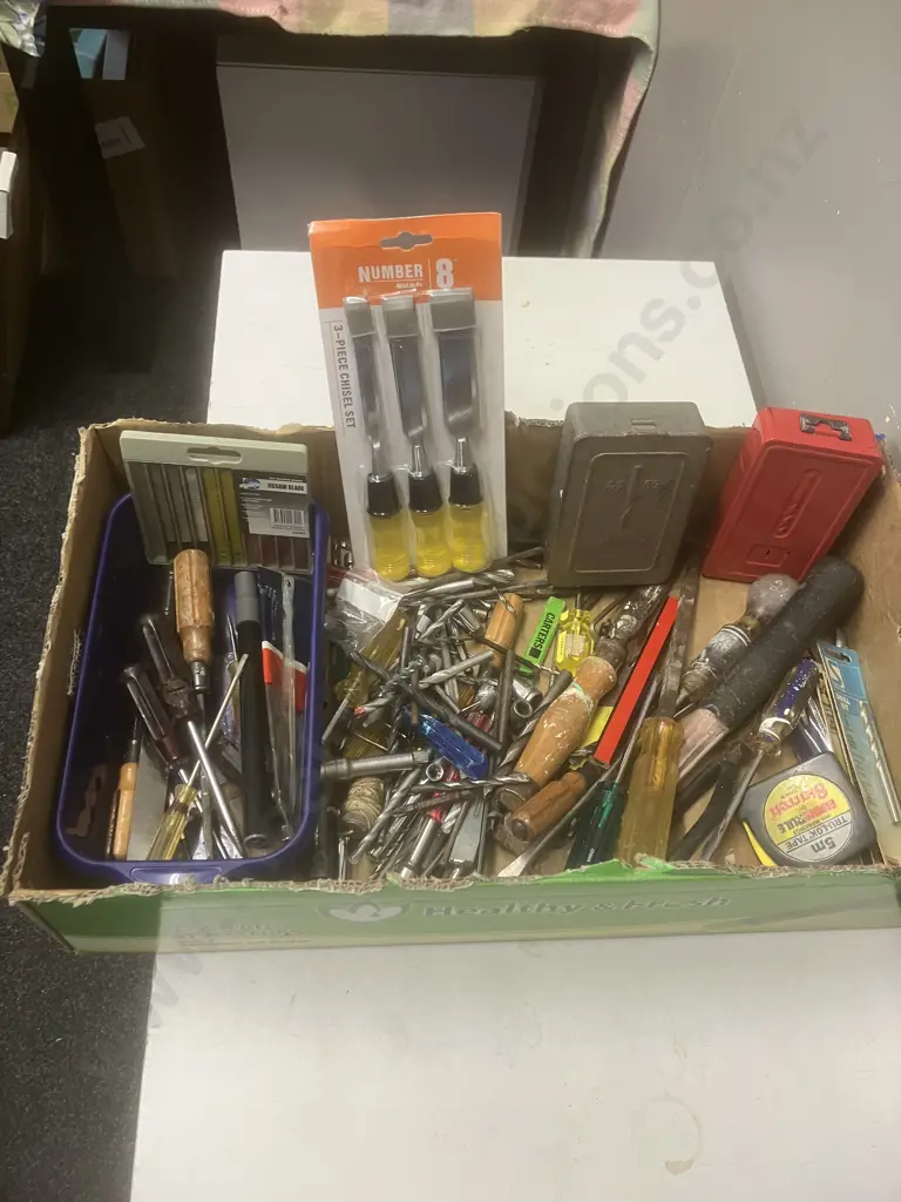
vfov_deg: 63.4
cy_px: 601
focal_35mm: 28
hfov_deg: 49.7
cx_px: 450
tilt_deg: -55.6
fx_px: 972
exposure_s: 1/50
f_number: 1.8
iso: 80
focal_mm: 3.99
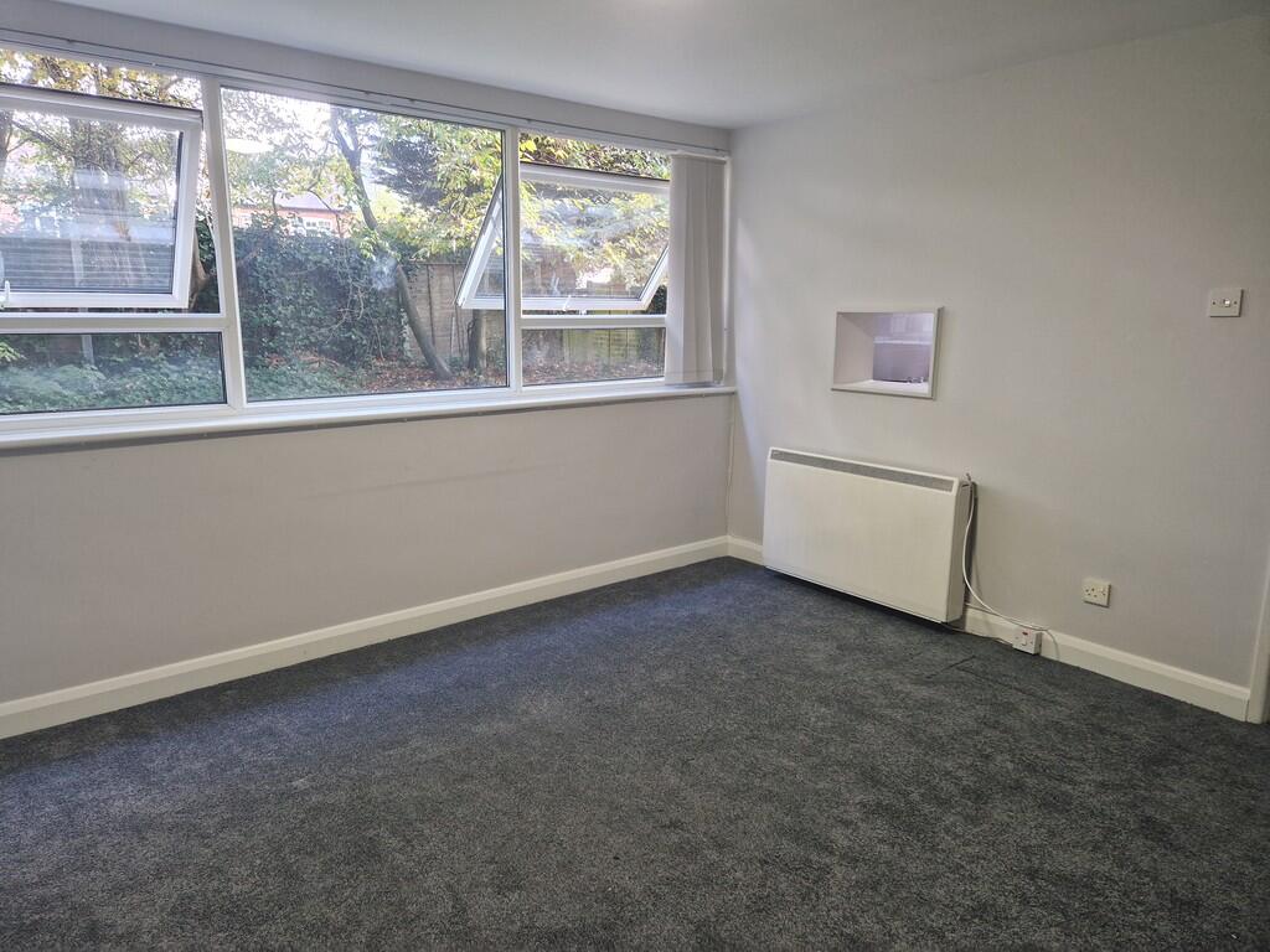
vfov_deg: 58.9
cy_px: 476
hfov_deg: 73.9
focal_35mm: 23
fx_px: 844
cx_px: 635
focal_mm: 5.4
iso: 200
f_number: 1.8
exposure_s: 1/100
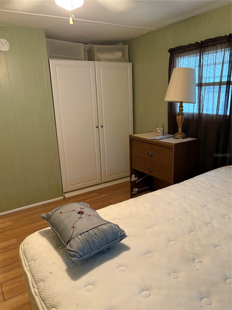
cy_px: 155
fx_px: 232
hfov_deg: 53.1
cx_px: 116
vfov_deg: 67.3
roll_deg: +3.1
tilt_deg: -11.9
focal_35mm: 26
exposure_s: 1/40
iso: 500
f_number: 1.6
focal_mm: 5.96
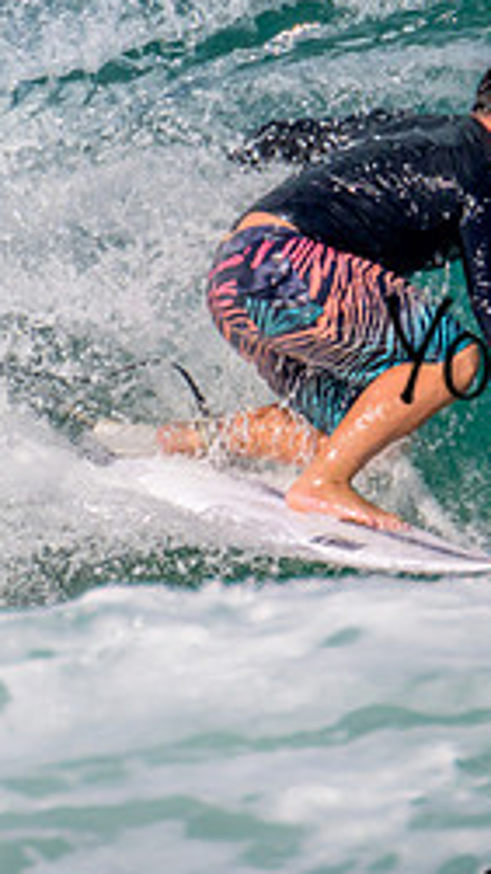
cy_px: 350
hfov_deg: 0.5
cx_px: 527
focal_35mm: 2489
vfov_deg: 0.9
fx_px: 57667
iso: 800
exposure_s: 1/2000
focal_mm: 800
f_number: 11
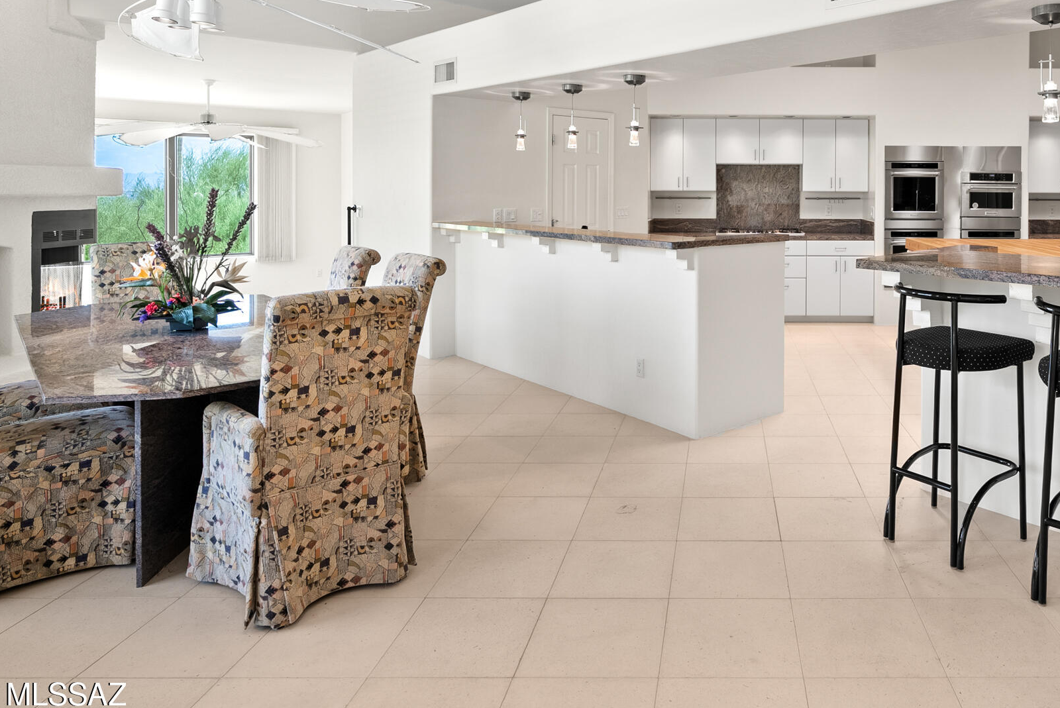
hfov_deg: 68.8
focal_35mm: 25
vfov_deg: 49.6
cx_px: 731
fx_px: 737
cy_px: 191
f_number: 8
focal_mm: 16
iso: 200
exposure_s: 1/2
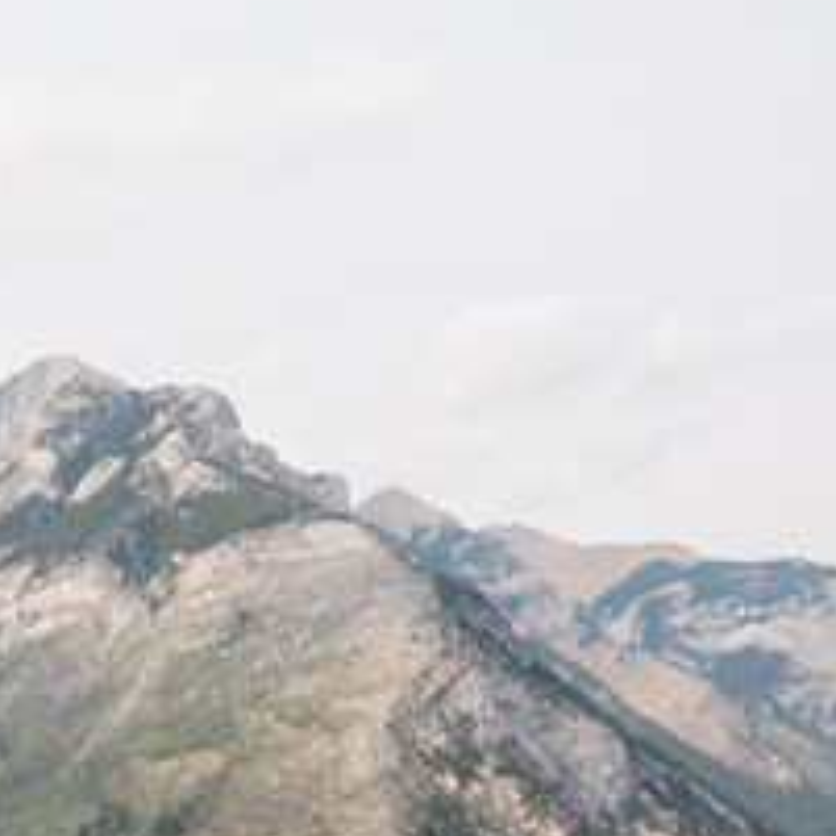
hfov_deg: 20.1
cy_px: 734
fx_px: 2350
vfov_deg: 19.8
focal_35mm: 86
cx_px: 254
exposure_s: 1/800
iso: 200
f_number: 5
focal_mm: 35
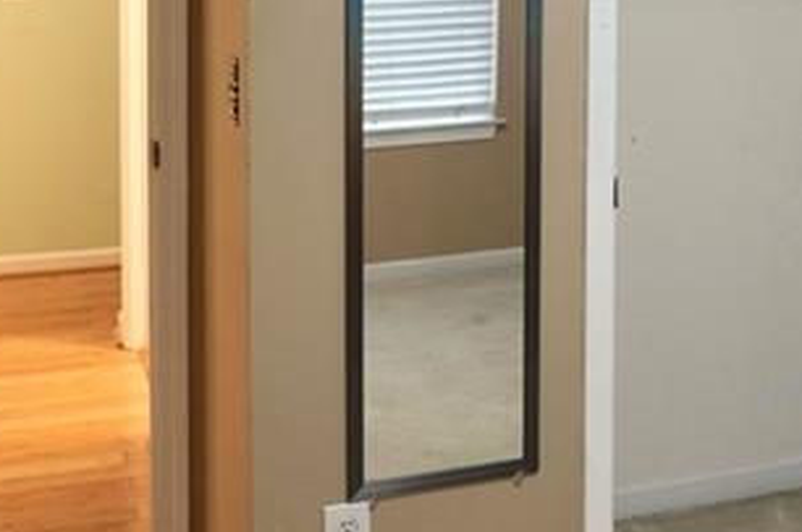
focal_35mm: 67
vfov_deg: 19.7
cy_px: 7
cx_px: 757
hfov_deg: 28.7
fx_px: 1490
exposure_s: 1/30
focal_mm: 20
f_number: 2.8
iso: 400
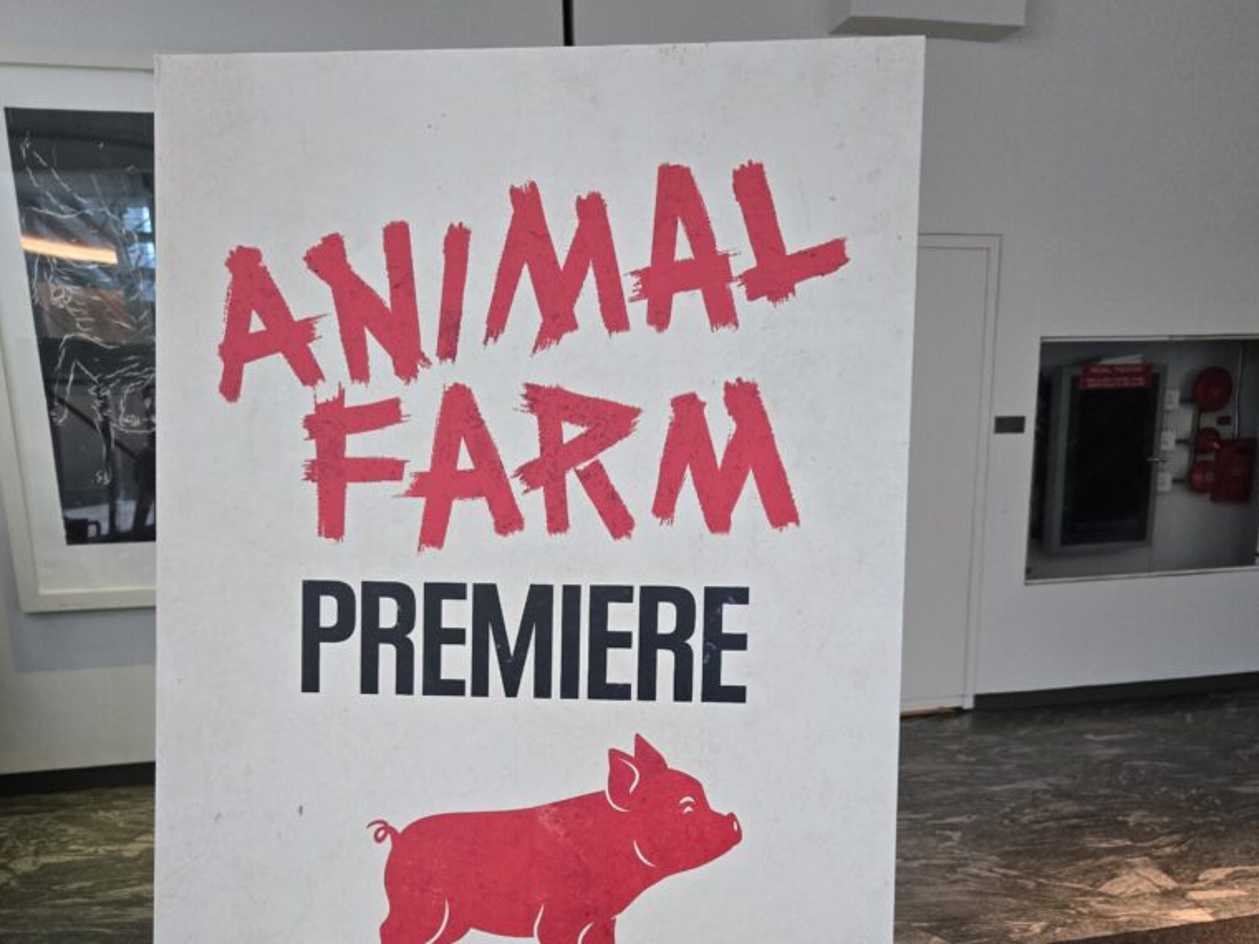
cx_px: 631
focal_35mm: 31
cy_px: 732
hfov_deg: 58.4
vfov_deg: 43.7
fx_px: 1127
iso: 640
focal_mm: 5.4
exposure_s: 1/120
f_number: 1.8
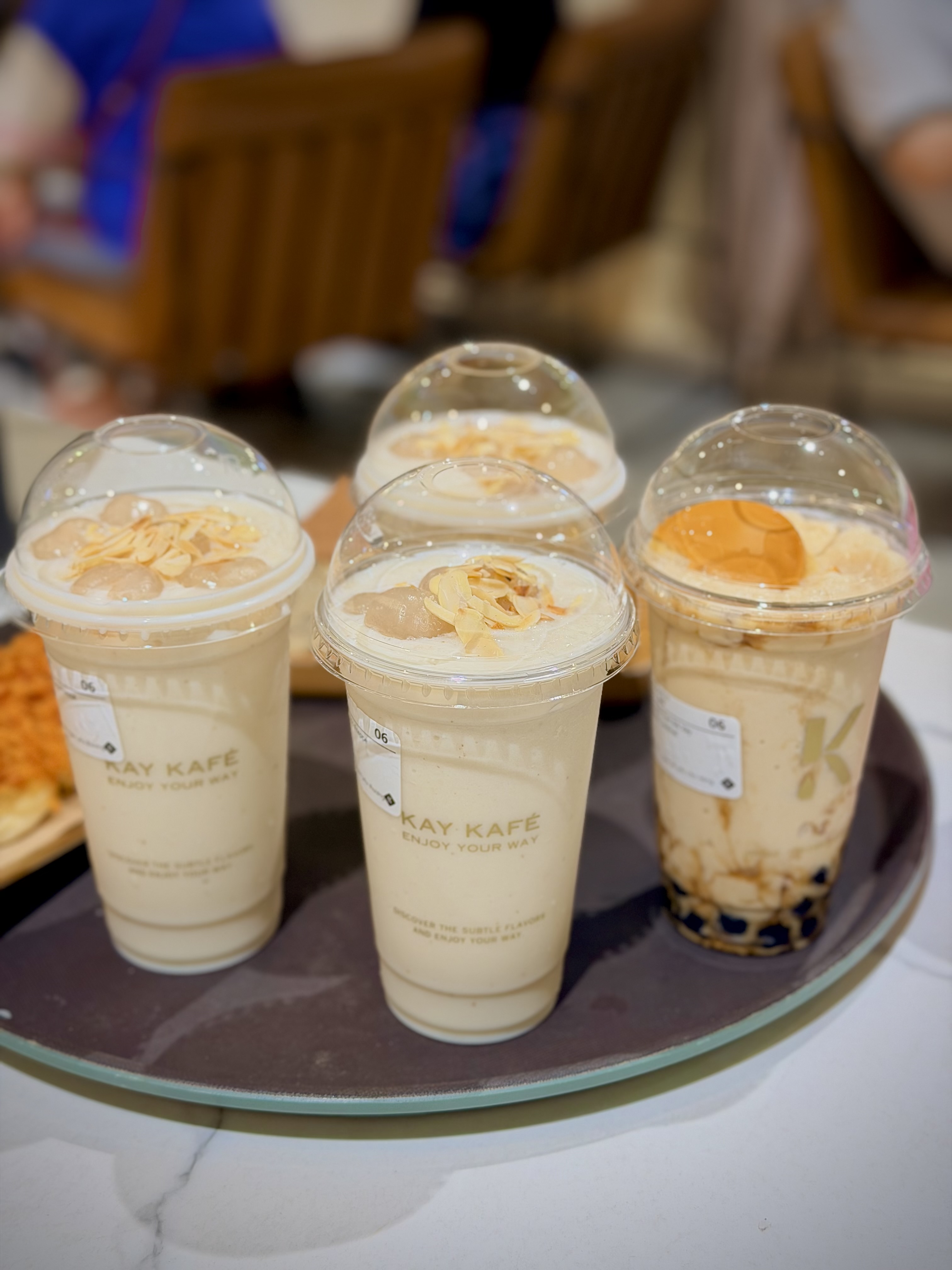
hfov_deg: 30.3
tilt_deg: -27.0
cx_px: 476
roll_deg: -0.2
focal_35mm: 48
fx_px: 1760
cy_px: 635
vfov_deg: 39.7
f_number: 1.78
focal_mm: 6.76
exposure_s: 1/50
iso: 64
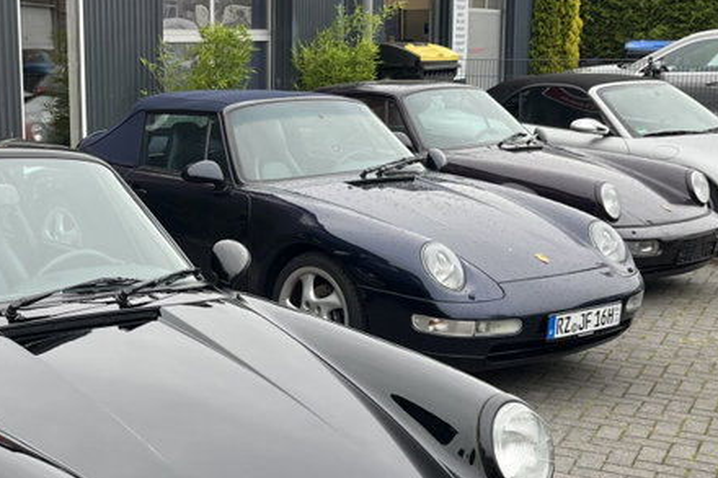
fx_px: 1256
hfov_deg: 31.2
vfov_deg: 21.5
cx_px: 162
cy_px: 282
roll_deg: +0.7
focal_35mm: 63
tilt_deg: -10.0
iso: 32
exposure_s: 1/143
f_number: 1.6
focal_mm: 5.1
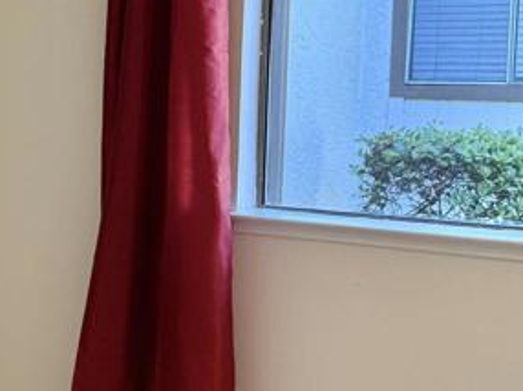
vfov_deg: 17.1
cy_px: 186
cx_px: -327
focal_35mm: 86
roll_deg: +1.0
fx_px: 1298
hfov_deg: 19.1
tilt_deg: -6.9
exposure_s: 1/120
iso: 200
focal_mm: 6.76
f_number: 1.78
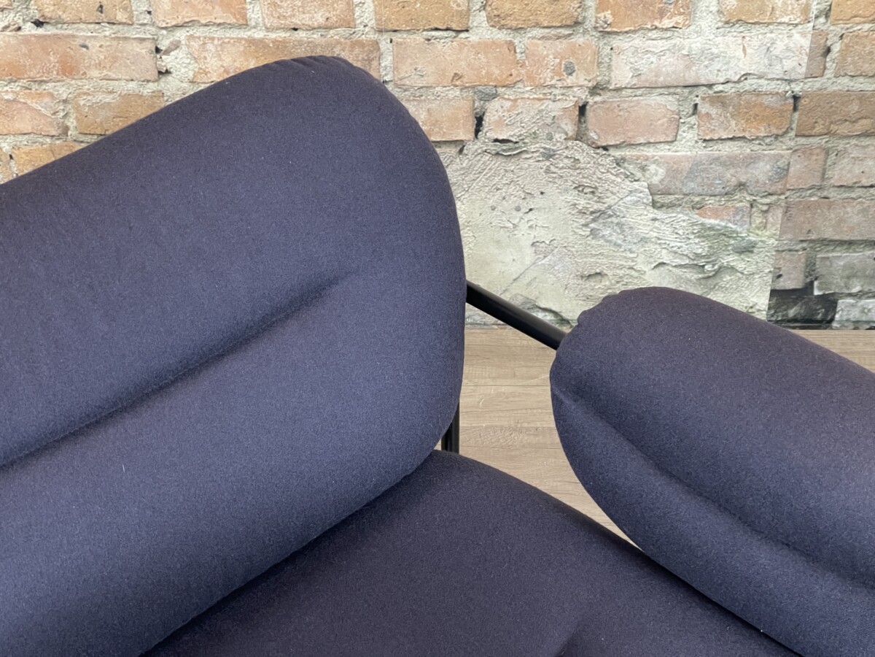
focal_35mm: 64
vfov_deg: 22.9
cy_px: 328
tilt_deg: -38.8
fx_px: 1618
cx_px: 438
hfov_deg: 30.3
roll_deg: +0.8
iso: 250
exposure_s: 1/50
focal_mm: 7.5
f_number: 2.2
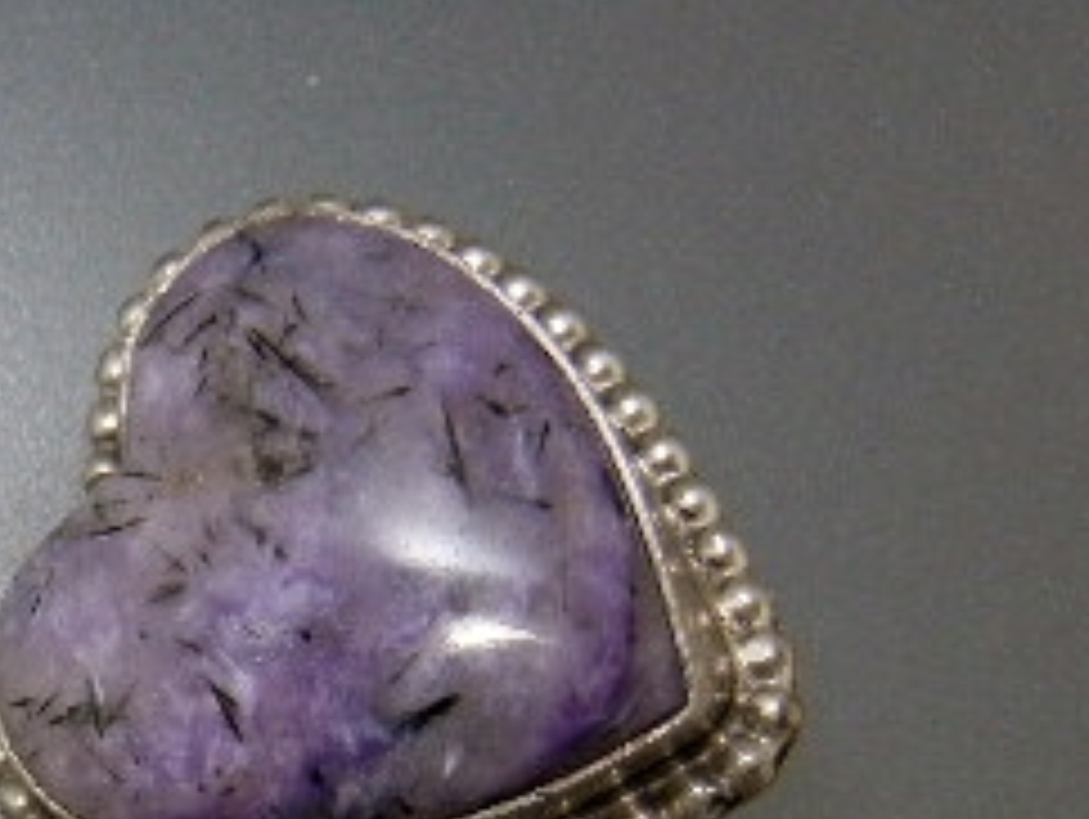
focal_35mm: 103
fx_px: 3244
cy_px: 900
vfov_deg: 14.1
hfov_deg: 18.4
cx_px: -76
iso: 391
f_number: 7.4
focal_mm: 7.1
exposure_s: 1/30
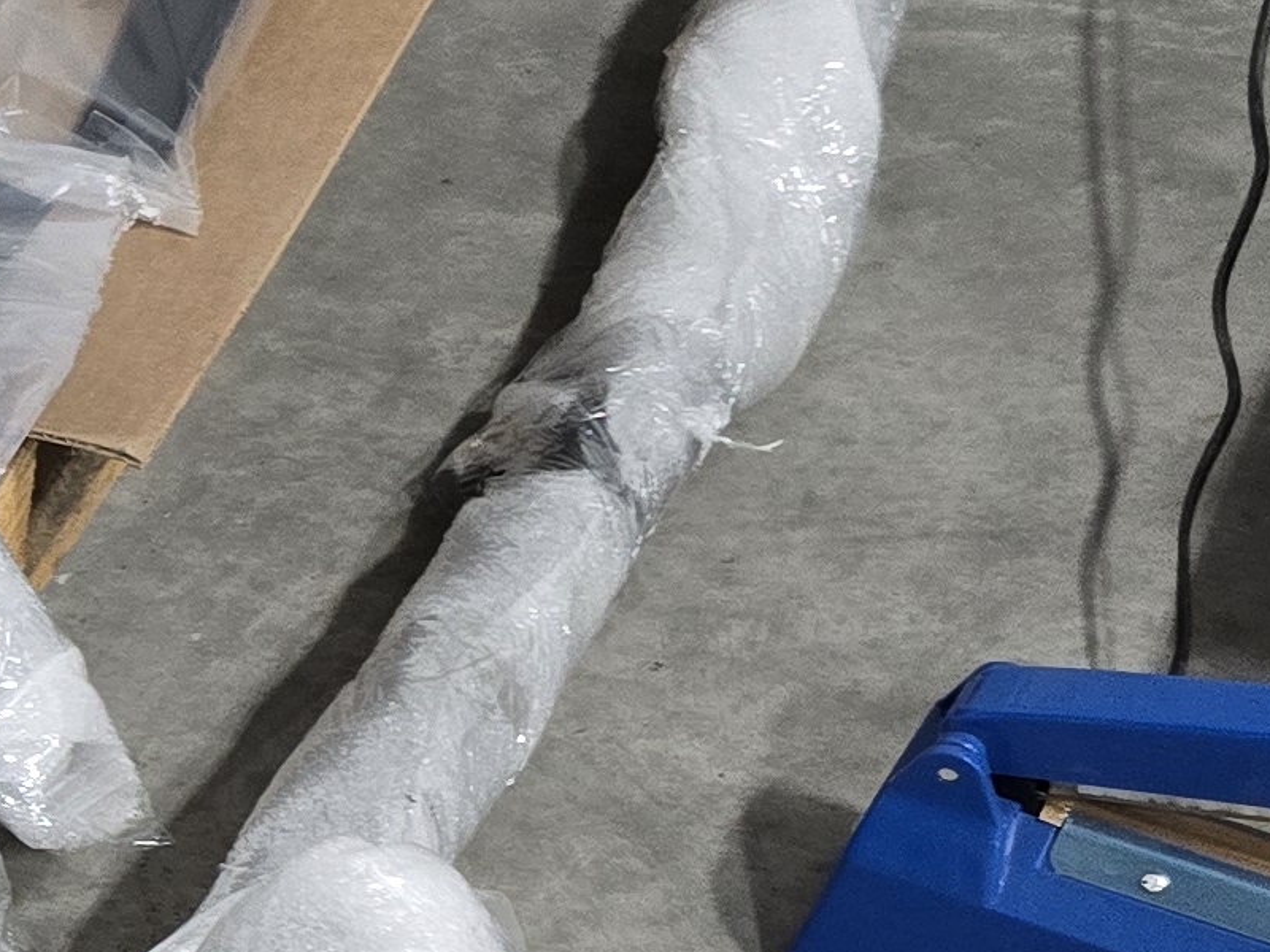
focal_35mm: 115
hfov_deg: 13.6
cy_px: 1033
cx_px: -1541
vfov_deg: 12.7
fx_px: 4219
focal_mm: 6.3
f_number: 1.7
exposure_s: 1/120
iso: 200
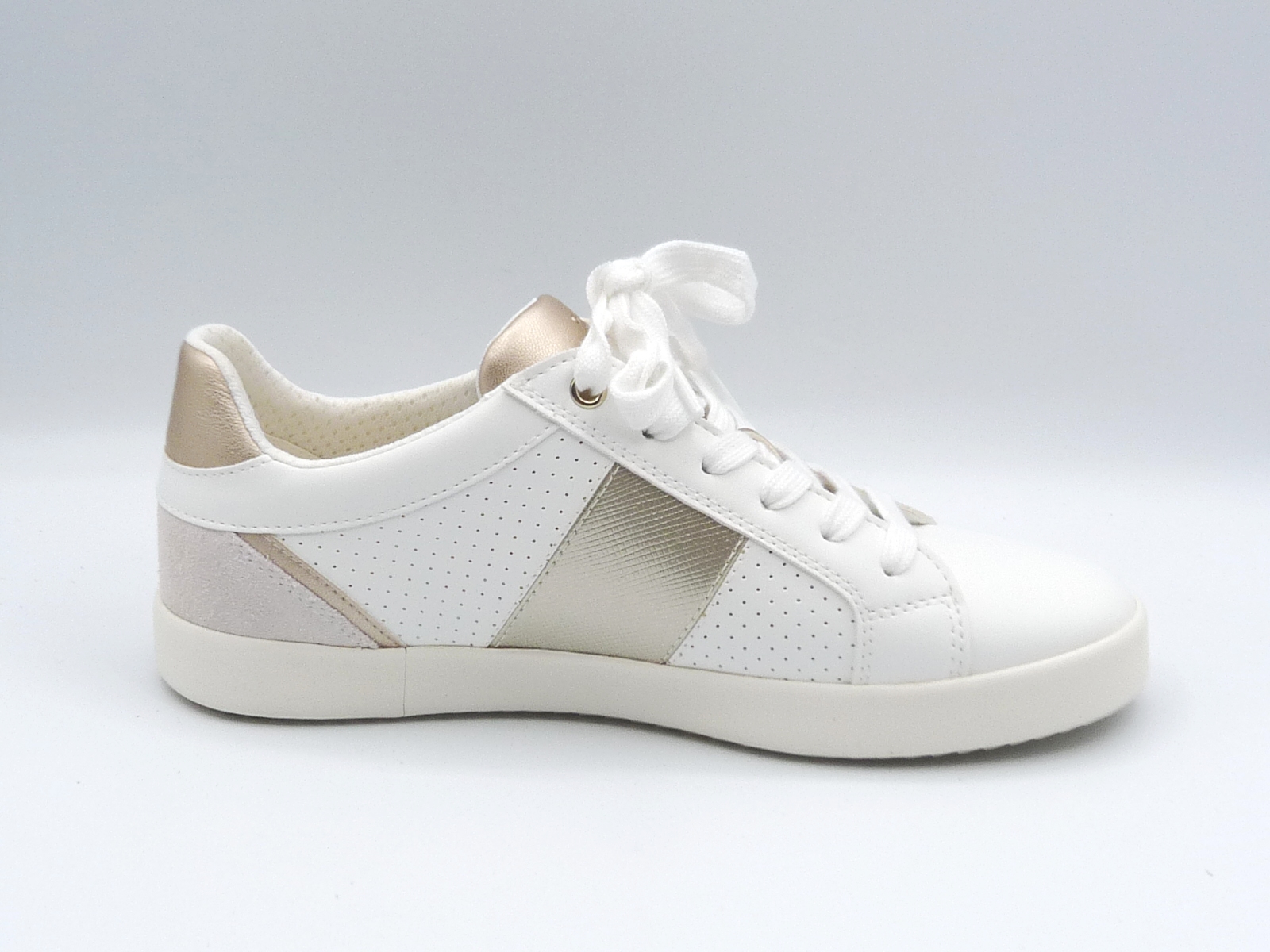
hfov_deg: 38.9
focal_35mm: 49
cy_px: 476
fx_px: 1798
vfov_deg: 29.7
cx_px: 635
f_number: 5.6
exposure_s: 1/200
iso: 100
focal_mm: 4.8
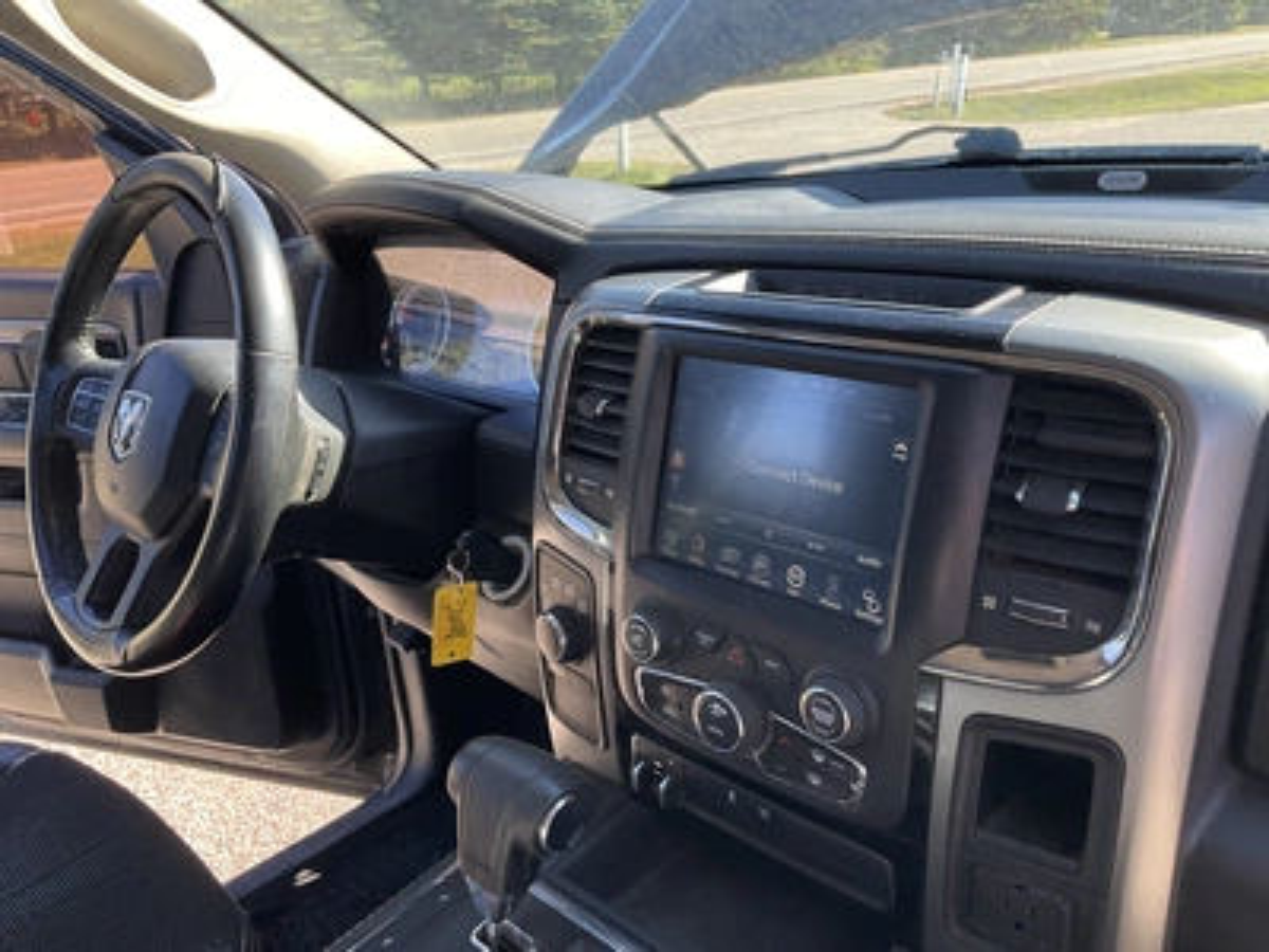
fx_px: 1063
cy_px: 476
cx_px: 634
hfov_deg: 61.7
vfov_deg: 48.2
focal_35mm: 29
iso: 20
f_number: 1.8
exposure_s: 1/122
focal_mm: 3
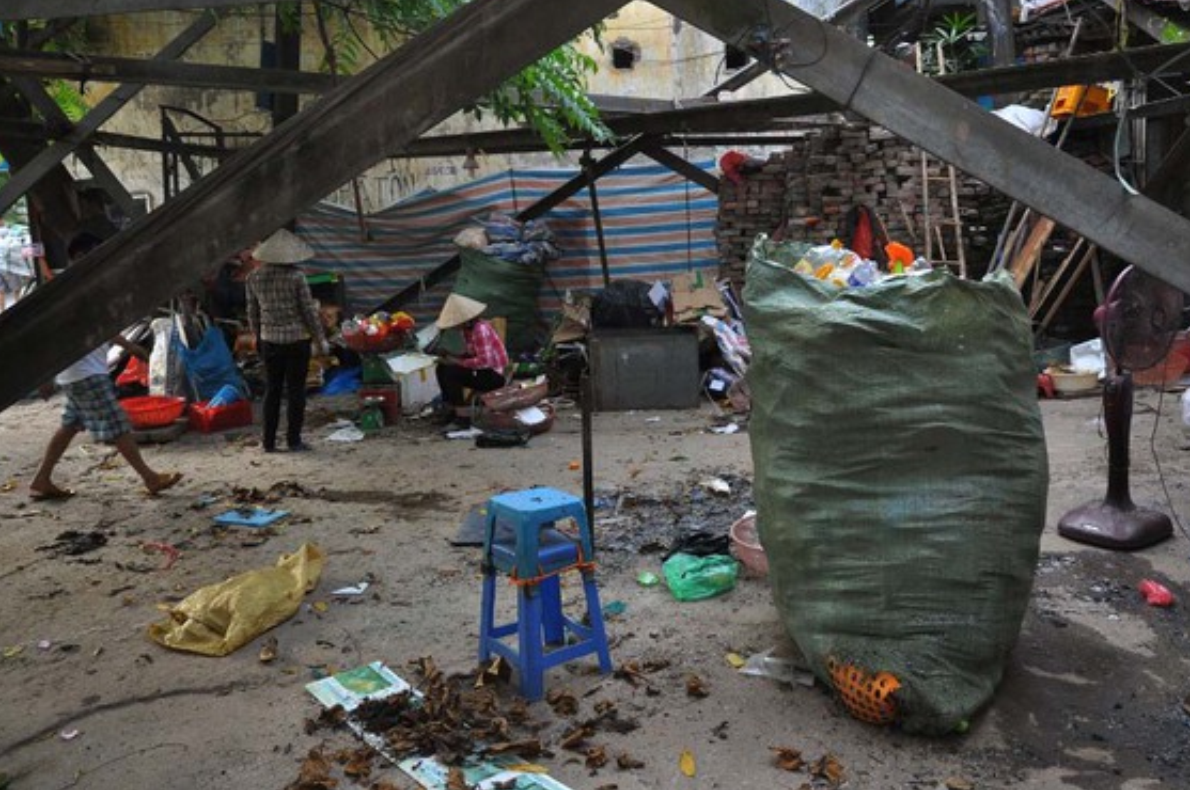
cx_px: 579
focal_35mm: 28
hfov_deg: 65.5
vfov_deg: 46.1
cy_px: 333
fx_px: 924
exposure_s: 1/80
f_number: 3.5
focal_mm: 16
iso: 640
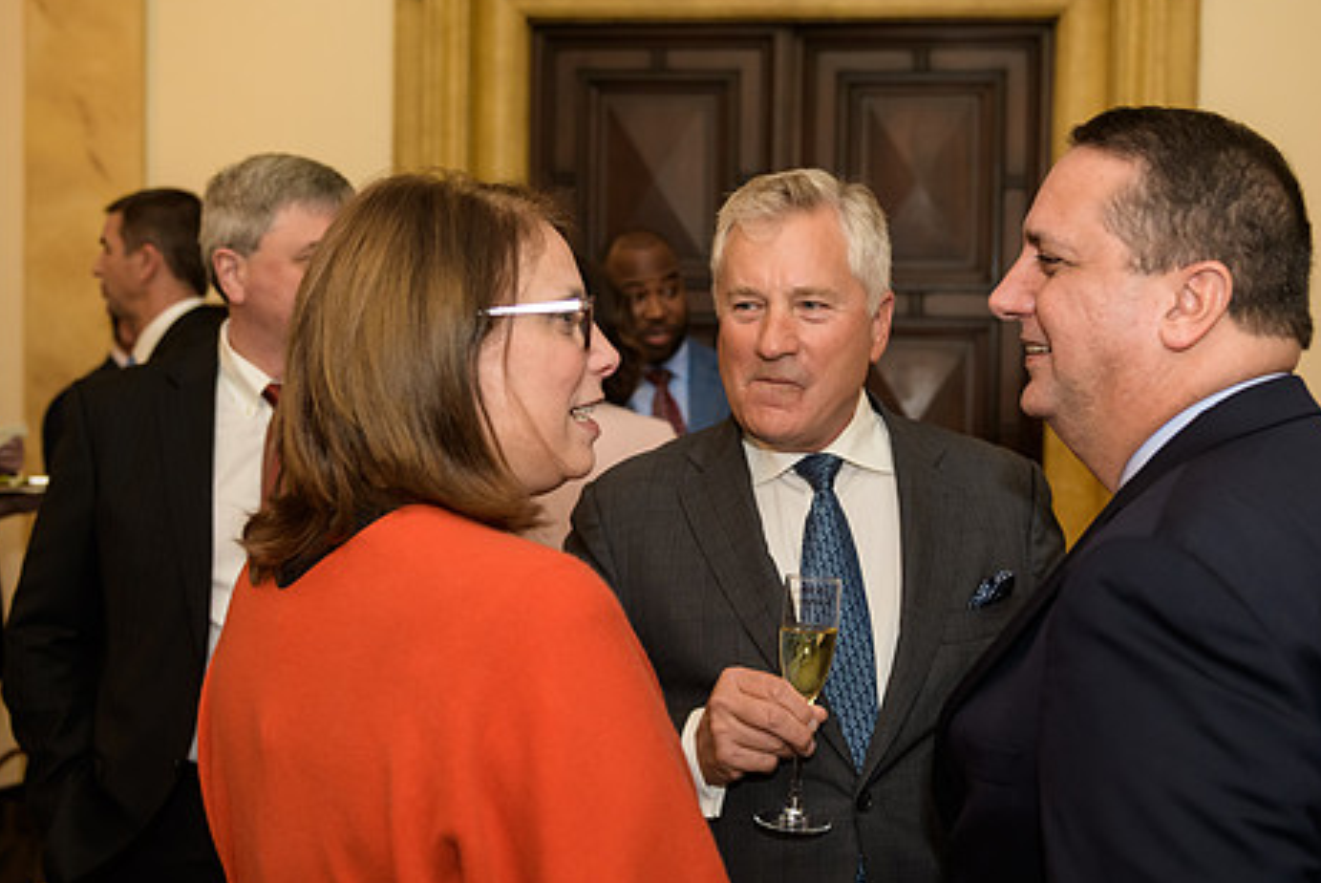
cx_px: 696
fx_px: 1616
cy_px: 397
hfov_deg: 44.5
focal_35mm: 44
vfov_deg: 30.5
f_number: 3.2
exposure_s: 1/125
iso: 1000
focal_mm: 35
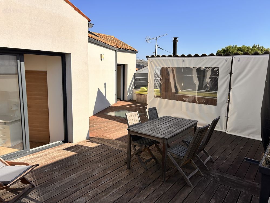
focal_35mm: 26
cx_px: 135
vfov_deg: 53.1
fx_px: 203
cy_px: 102
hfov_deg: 67.3
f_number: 1.5
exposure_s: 1/4630
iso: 50
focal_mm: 5.7
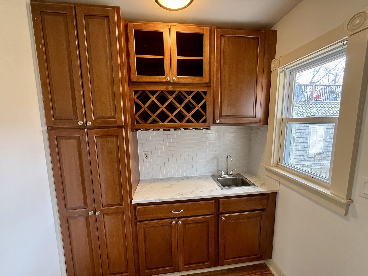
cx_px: 184
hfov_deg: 102.1
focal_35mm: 14
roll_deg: +1.0
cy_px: 138
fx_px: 149
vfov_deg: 85.7
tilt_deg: -6.8
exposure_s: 1/60
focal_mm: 2.22
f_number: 2.2
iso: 200
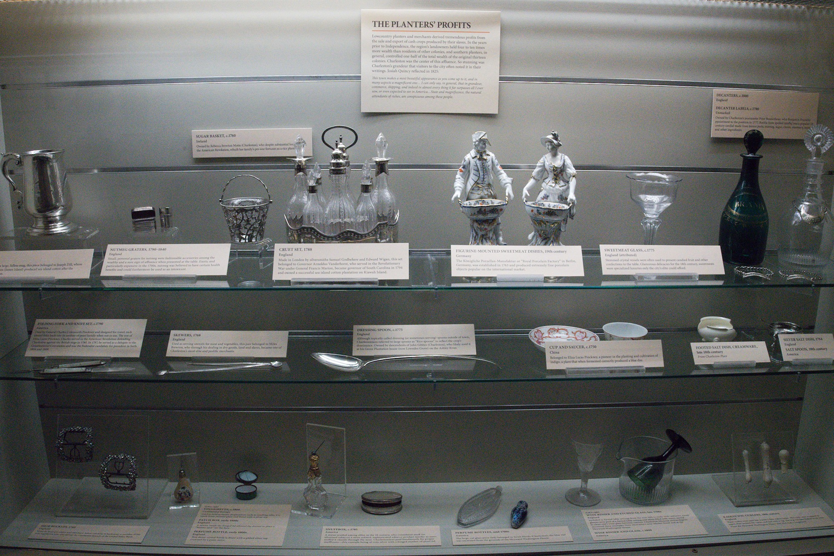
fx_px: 649
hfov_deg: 65.5
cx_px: 417
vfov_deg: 46.4
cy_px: 278
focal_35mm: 28
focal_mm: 28
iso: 10000
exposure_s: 1/80
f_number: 22
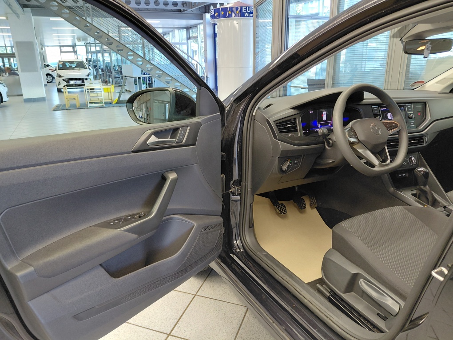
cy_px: 170
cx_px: 226
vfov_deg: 54.9
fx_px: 327
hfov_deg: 69.4
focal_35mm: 25
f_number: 1.8
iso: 250
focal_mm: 4.69
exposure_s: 1/60
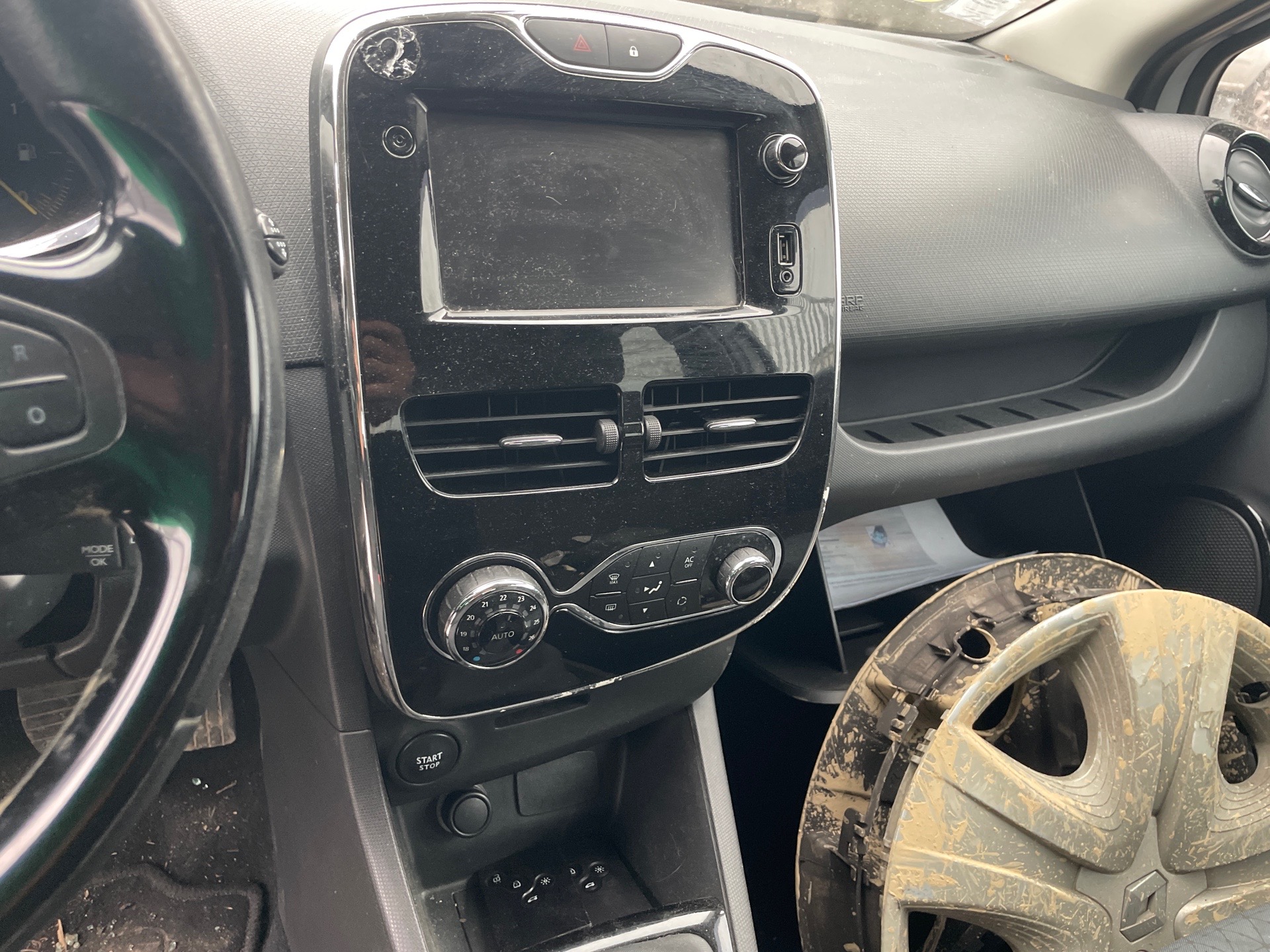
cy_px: 476
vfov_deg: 53.1
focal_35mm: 26
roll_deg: -11.0
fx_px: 954
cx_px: 635
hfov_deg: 67.3
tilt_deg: -30.2
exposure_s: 1/60
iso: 250
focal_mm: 4.2
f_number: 1.6
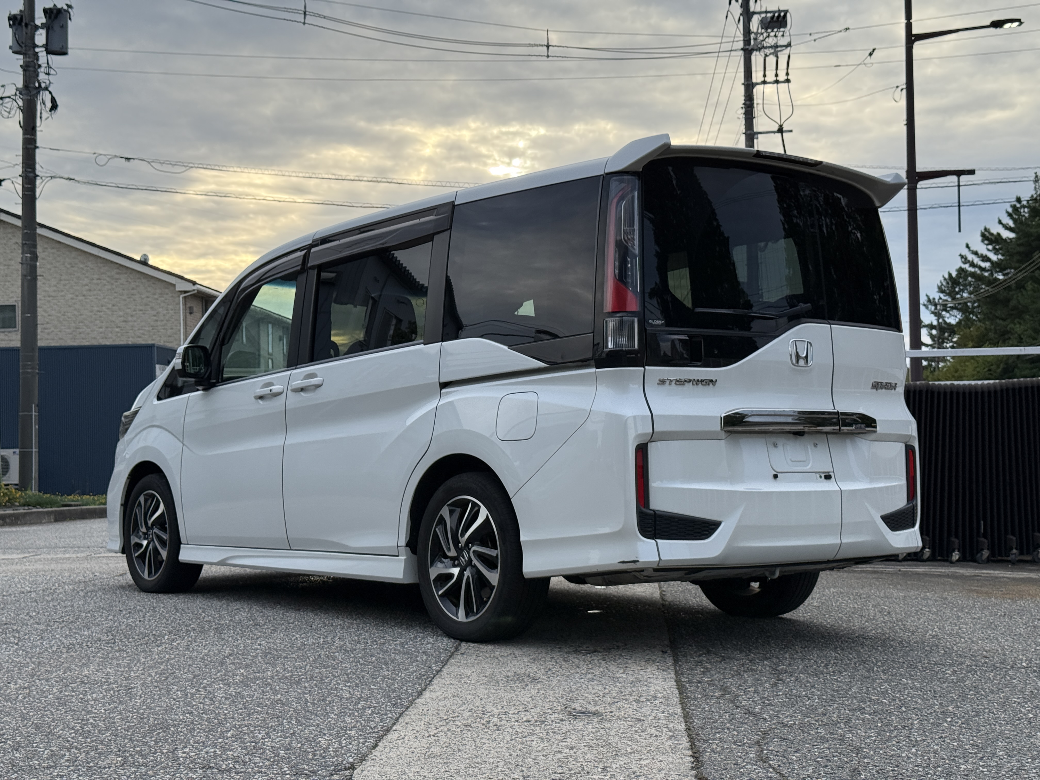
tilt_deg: +2.0
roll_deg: +1.2
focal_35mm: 48
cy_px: 390
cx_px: 520
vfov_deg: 30.3
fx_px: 1442
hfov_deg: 39.7
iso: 80
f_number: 1.78
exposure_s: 1/855
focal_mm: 6.76
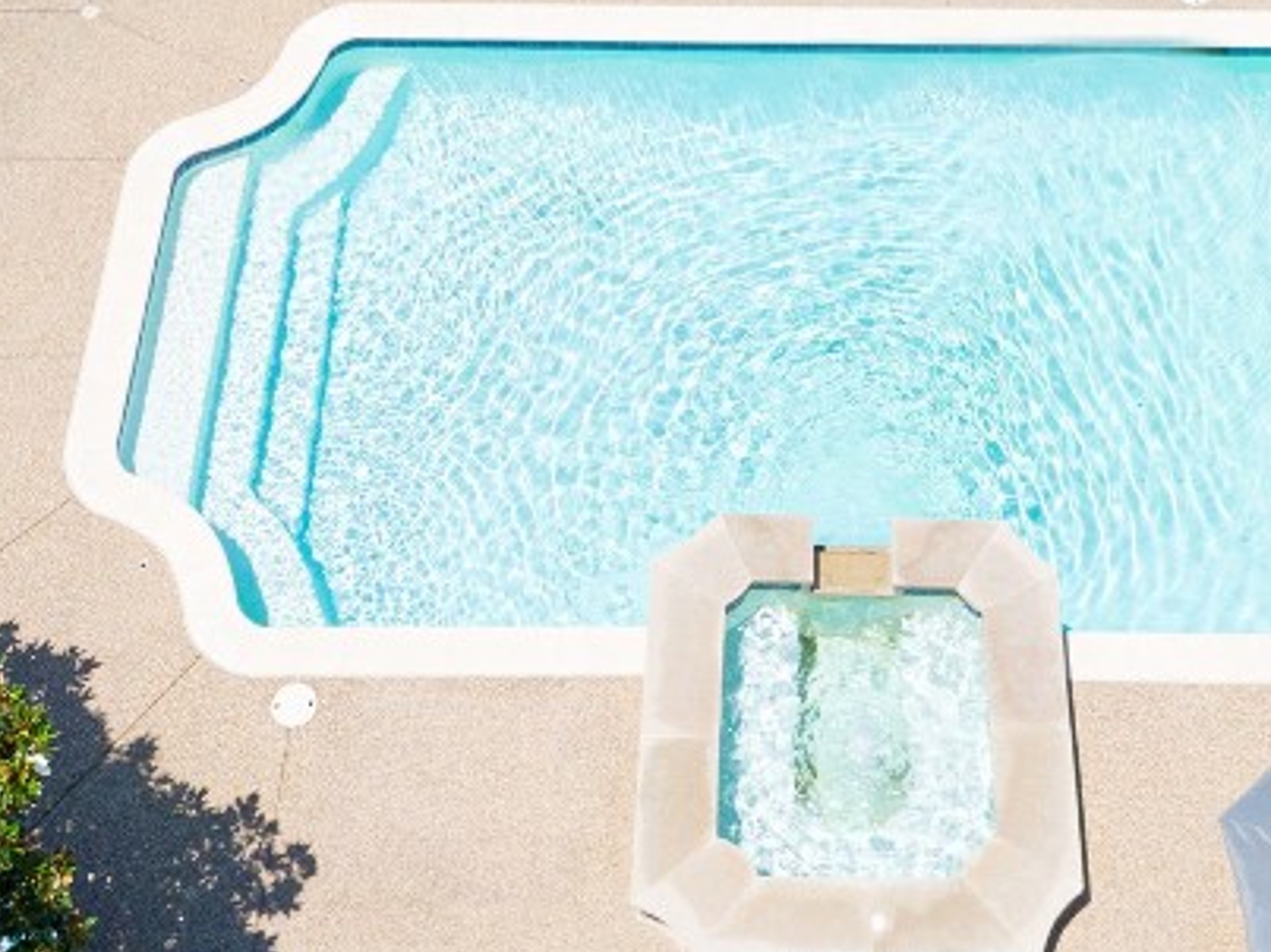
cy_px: 117
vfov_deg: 23.5
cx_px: 771
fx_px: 2239
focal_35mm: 61
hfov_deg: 31.6
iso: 100
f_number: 2.8
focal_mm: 4.39
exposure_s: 1/1600
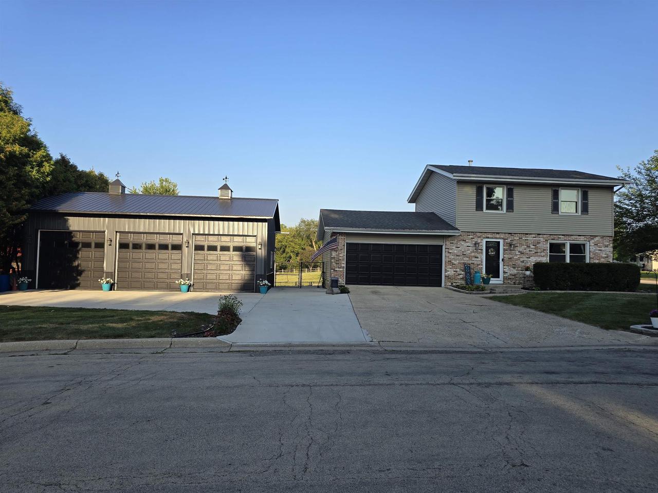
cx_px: 329
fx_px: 437
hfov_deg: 73.9
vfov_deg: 58.9
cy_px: 246
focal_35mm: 23
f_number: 1.7
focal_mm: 6.3
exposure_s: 1/360
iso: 12
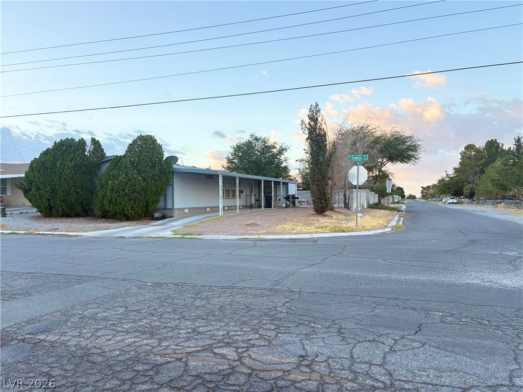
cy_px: 196
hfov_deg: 67.3
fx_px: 393
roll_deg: +1.3
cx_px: 262
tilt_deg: +1.5
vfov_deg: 53.1
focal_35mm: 26
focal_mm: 5.96
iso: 64
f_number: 1.6
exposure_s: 1/256
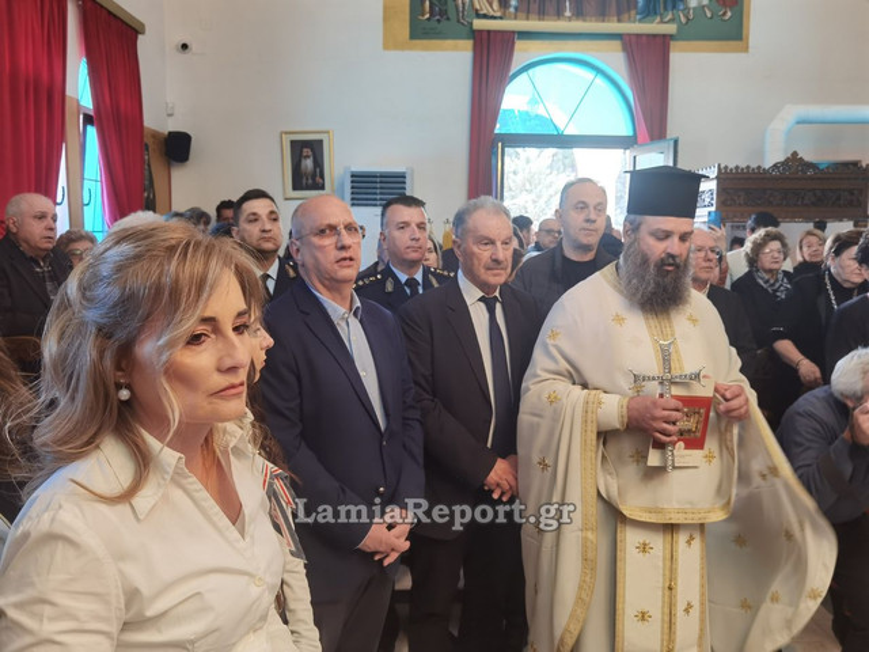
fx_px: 753
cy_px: 326
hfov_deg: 60.0
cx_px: 434
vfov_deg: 46.8
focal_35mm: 30
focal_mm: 6.71
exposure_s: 1/50
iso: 50
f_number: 1.9
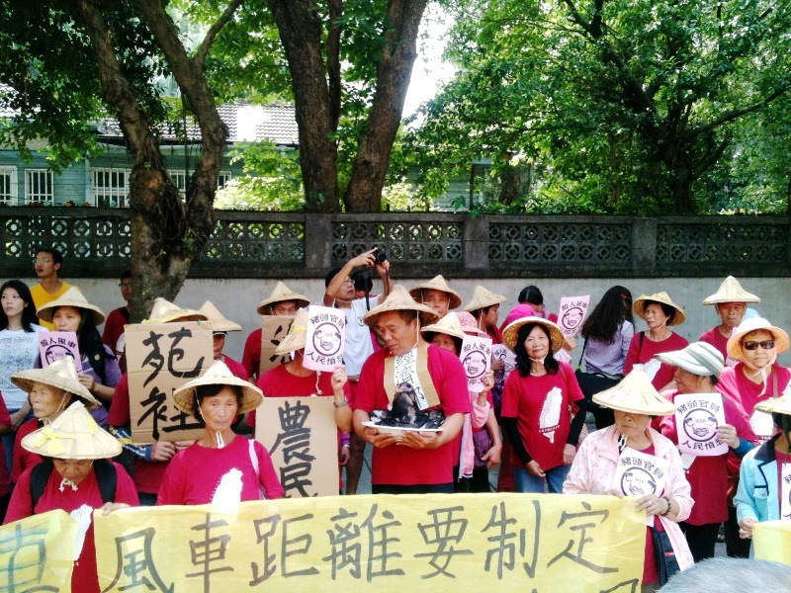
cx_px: 396
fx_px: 800
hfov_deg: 52.6
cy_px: 296
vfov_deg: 40.7
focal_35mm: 35
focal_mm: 3.85
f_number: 2.8
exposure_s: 1/131
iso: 64
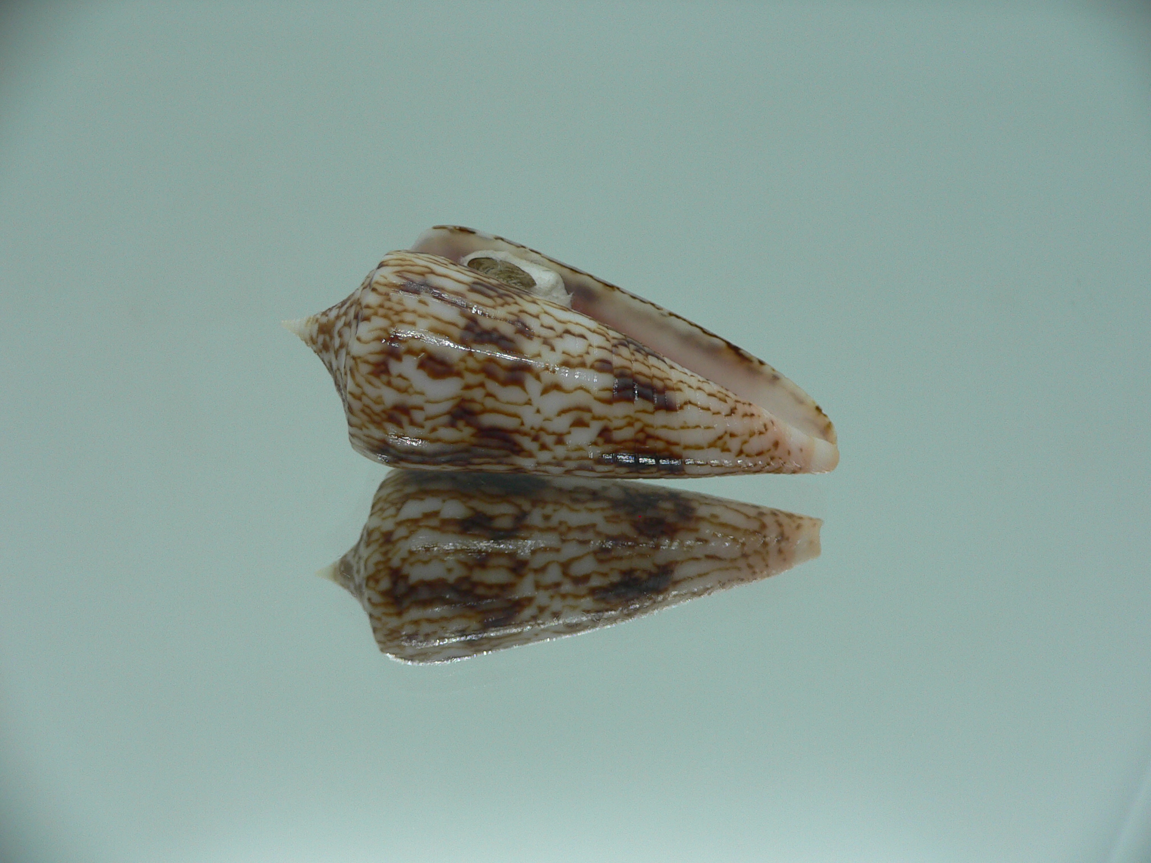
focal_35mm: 35
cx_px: 576
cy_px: 432
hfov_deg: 52.6
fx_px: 1164
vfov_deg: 40.7
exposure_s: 1/60
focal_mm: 4.6
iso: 80
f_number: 2.8
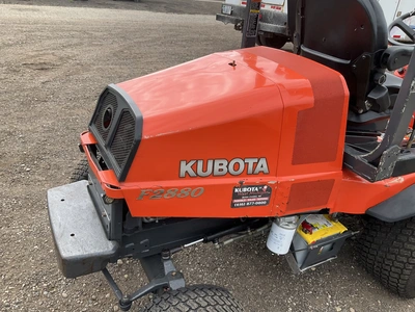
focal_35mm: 29
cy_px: 156
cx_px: 208
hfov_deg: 61.7
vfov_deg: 48.2
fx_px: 348
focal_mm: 3
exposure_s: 1/599
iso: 25
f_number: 1.8
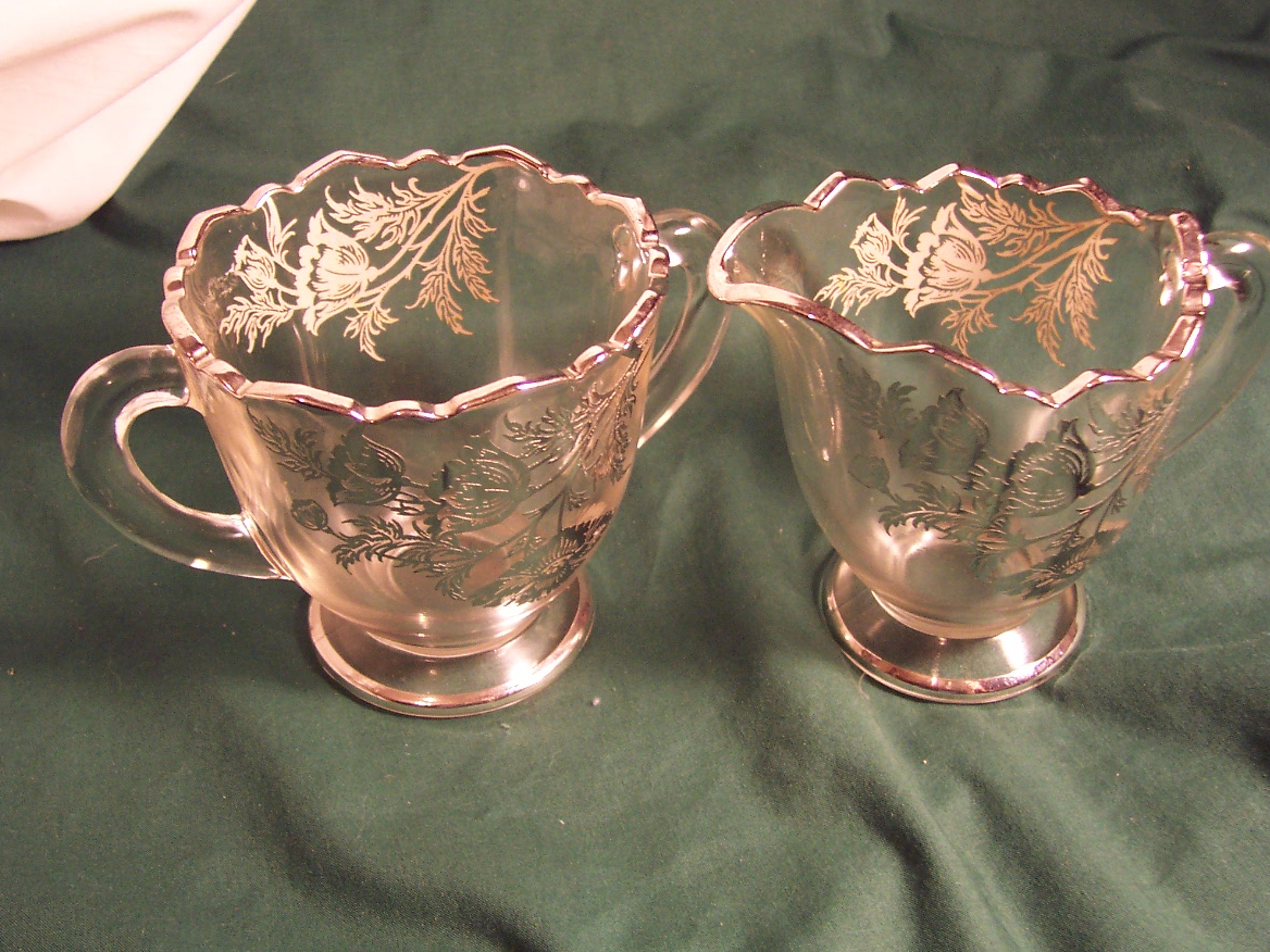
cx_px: 642
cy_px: 468
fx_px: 1394
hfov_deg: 49.0
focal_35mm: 38
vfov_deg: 37.7
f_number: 2.8
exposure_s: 1/30
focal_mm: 5.6
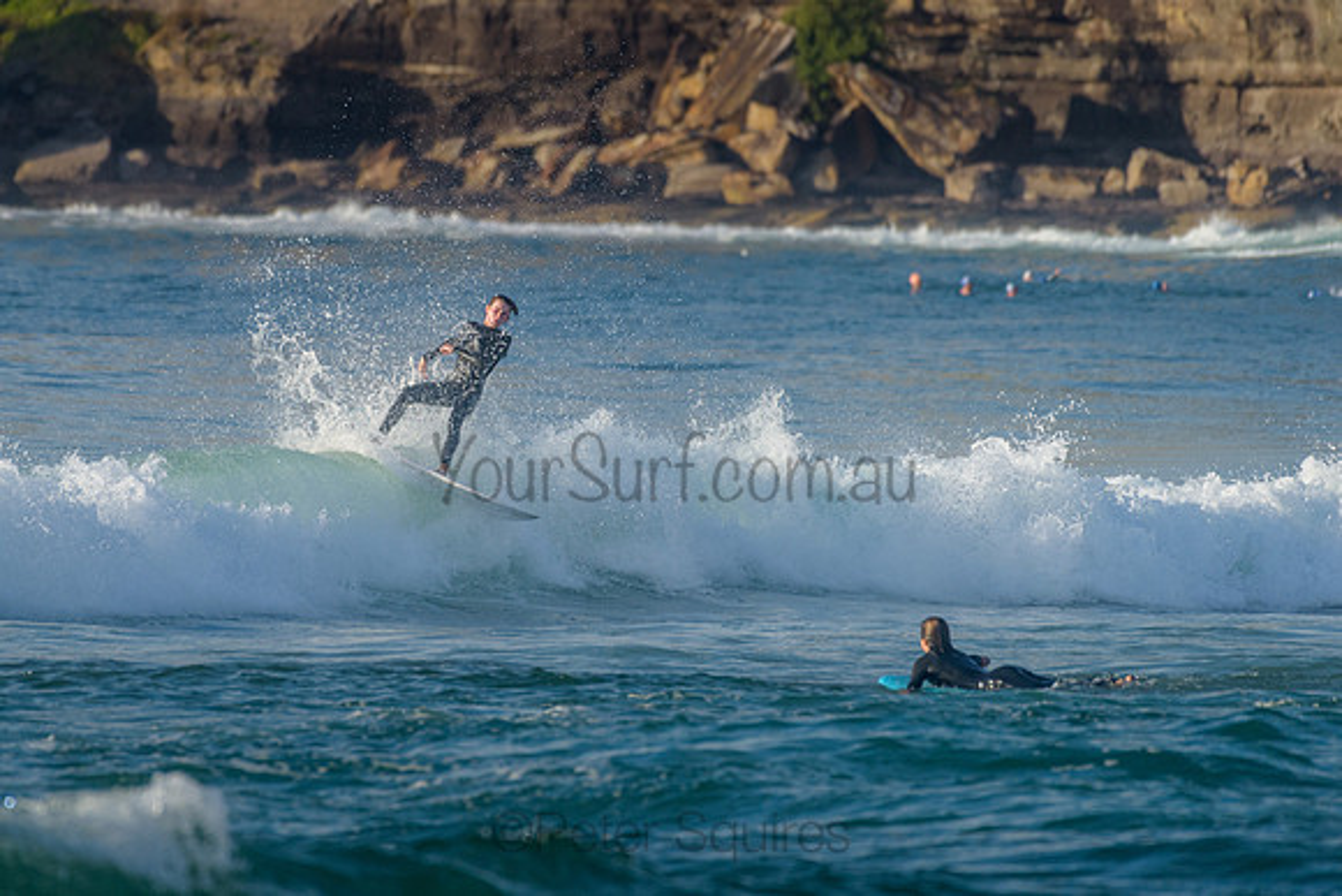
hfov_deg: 3.4
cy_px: 354
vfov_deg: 2.2
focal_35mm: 613
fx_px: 22861
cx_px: 527
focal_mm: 500
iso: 450
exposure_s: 1/2000
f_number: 5.6
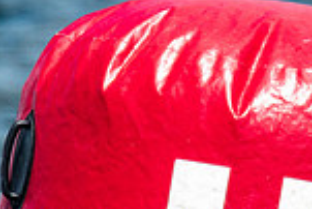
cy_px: 227
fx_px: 20958
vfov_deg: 0.6
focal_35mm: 2416
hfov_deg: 0.9
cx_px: 244
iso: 500
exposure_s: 1/5000
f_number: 5.6
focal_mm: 420
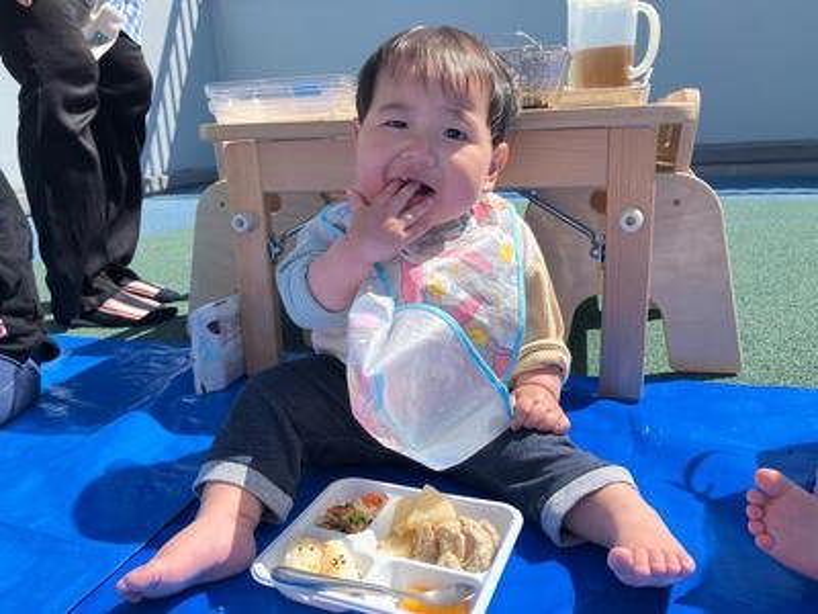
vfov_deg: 49.7
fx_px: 662
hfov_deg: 63.4
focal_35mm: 28
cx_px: 409
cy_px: 307
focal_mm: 3.99
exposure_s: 1/1473
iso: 32
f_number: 1.8
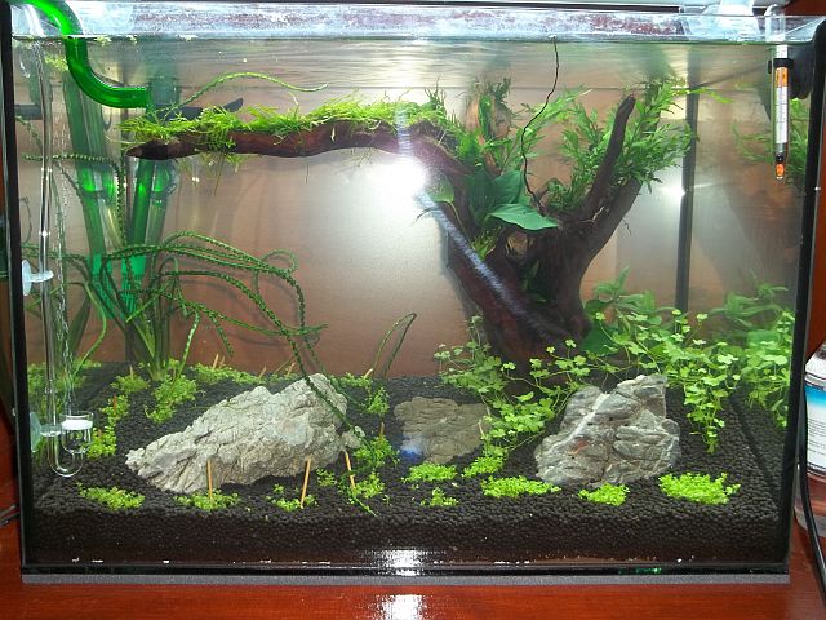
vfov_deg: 42.9
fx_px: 787
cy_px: 310
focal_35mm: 33
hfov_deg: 55.4
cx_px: 413
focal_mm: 5.9
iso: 64
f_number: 3.3
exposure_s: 1/30
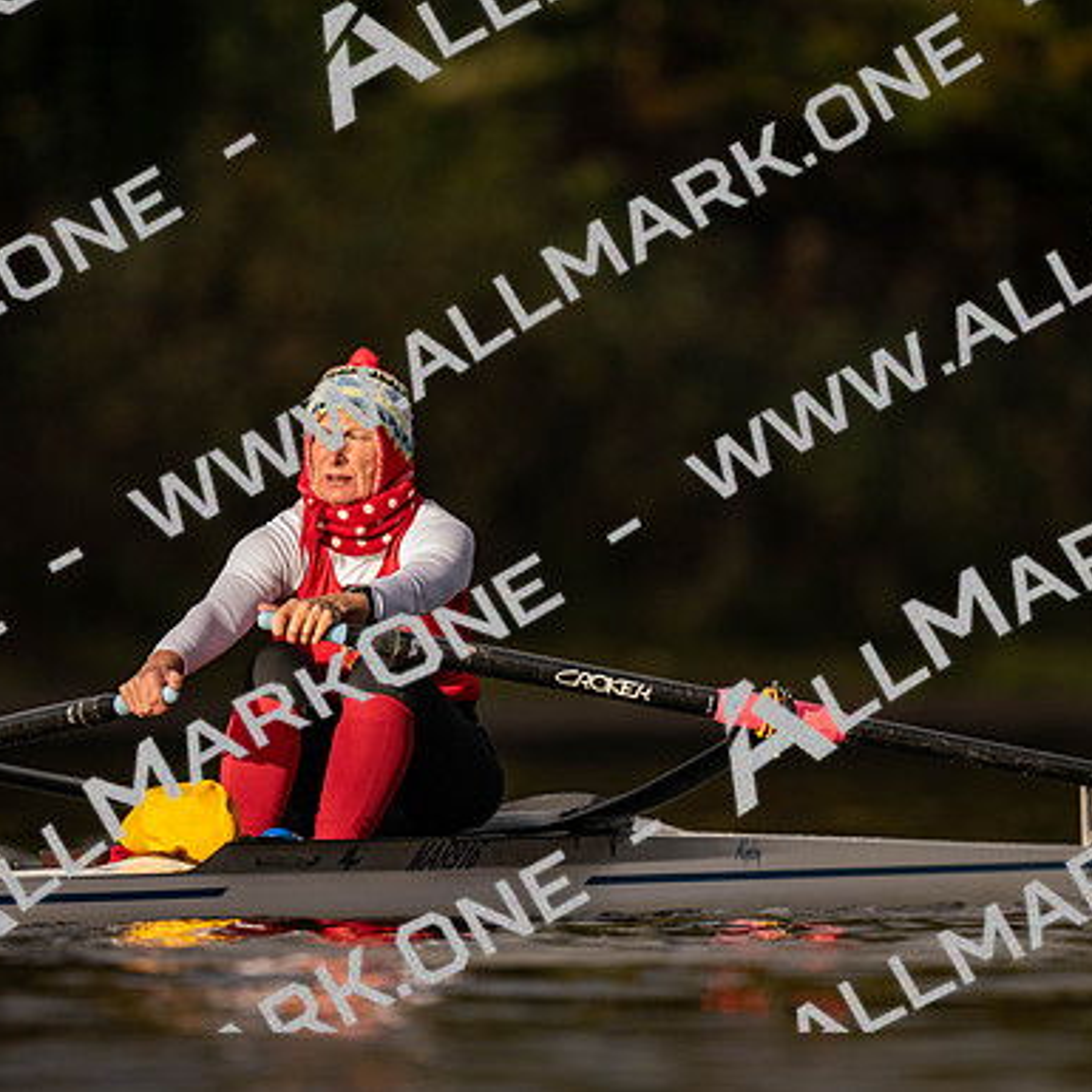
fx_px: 27446
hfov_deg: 2.3
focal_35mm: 769
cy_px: 546
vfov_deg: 2.3
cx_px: 479
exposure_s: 1/2500
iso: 360
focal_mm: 600
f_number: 4
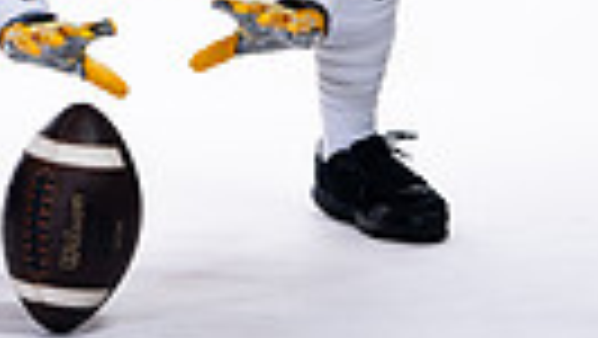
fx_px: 5997
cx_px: 13
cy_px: -608
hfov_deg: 5.7
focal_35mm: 378
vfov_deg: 3.2
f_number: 6.3
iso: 400
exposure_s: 1/250
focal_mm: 107
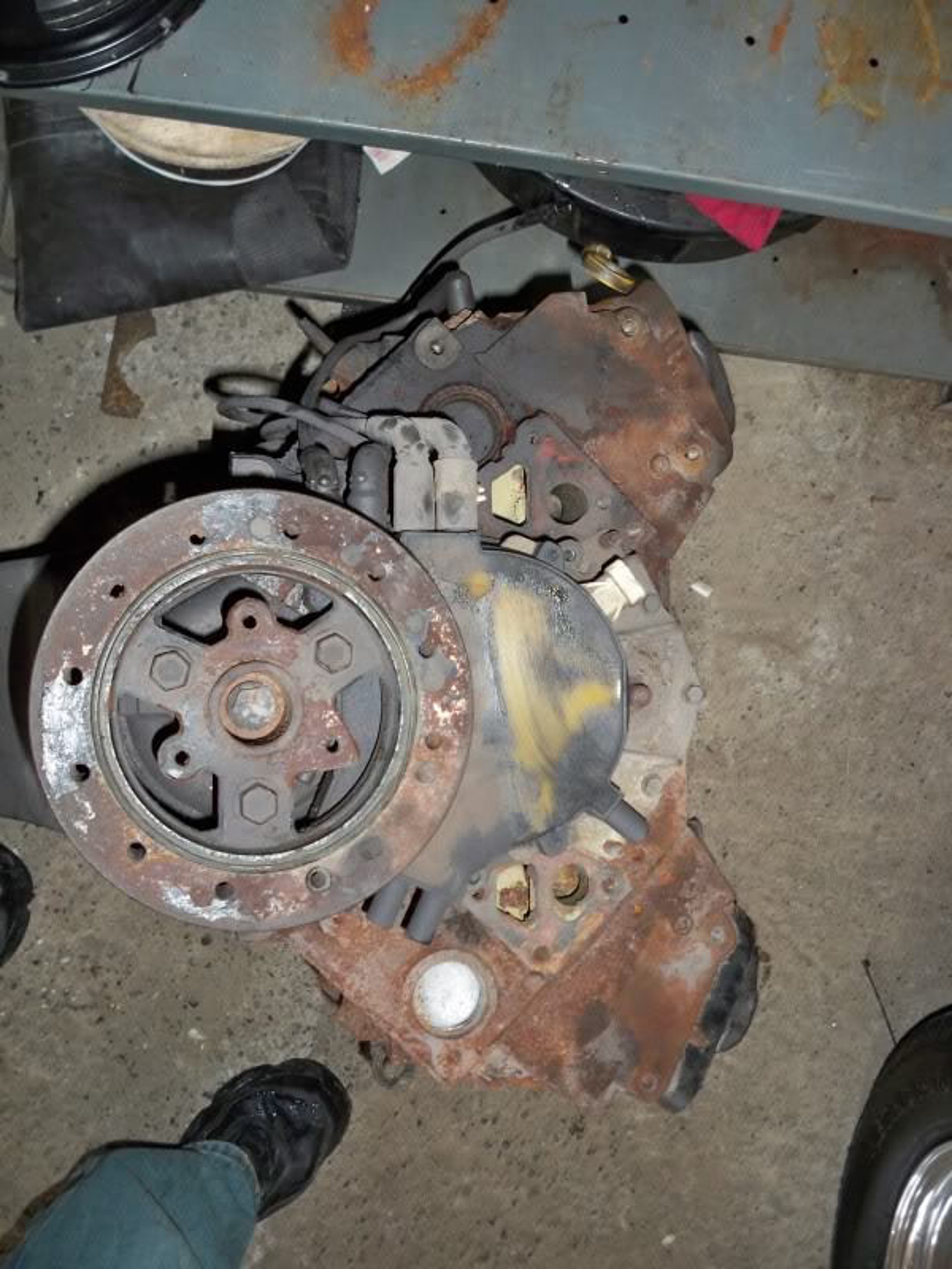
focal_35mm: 35
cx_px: 476
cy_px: 634
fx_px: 1283
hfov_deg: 40.7
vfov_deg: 52.6
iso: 200
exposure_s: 1/30
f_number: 3.1
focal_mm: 6.3
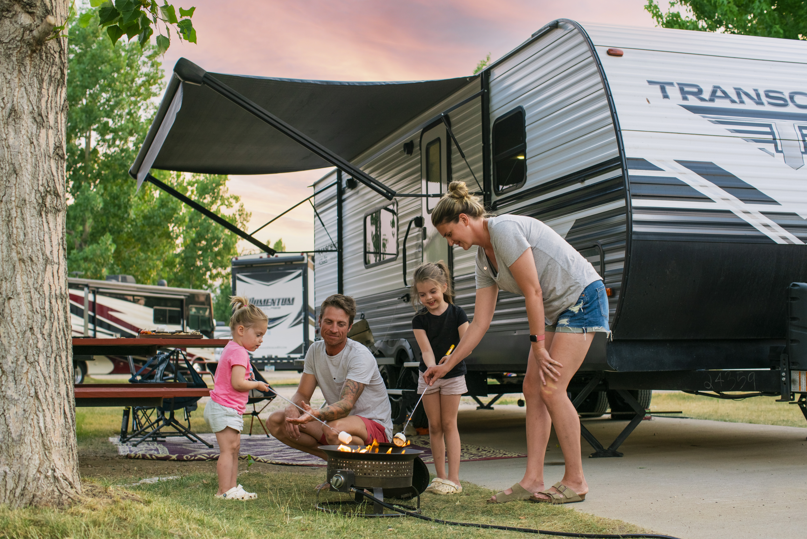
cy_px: 270
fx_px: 1121
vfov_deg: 27.0
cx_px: 404
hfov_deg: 39.6
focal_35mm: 50
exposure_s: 1/160
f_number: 4
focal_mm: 50
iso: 800
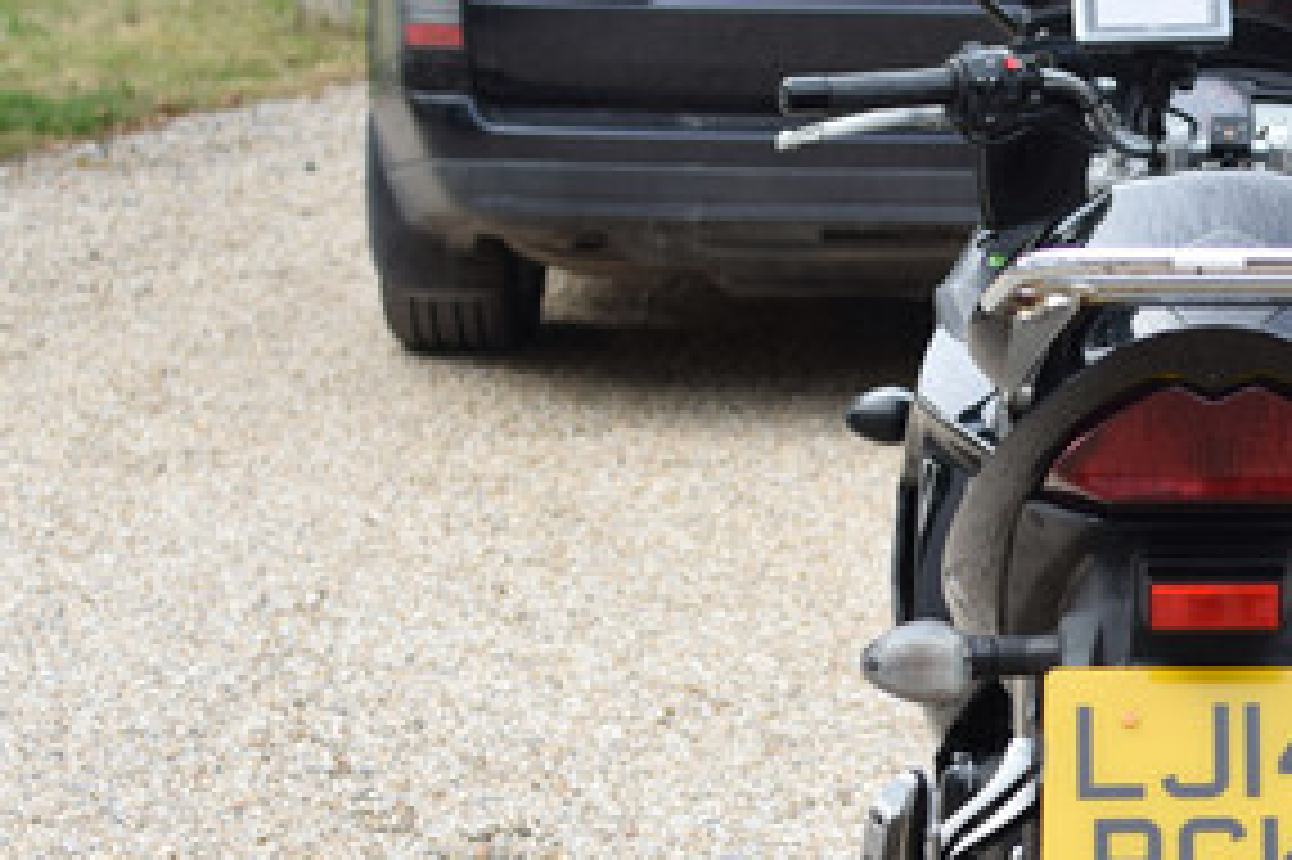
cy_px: 754
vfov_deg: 11.6
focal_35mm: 117
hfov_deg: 17.1
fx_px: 4201
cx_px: 1297
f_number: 2.5
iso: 100
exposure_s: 1/250
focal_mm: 35
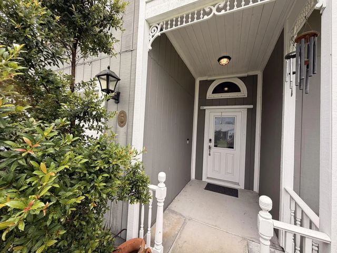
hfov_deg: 102.1
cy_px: 126
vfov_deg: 85.7
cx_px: 168
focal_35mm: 14
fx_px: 136
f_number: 2.2
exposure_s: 1/502
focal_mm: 2.22
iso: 64
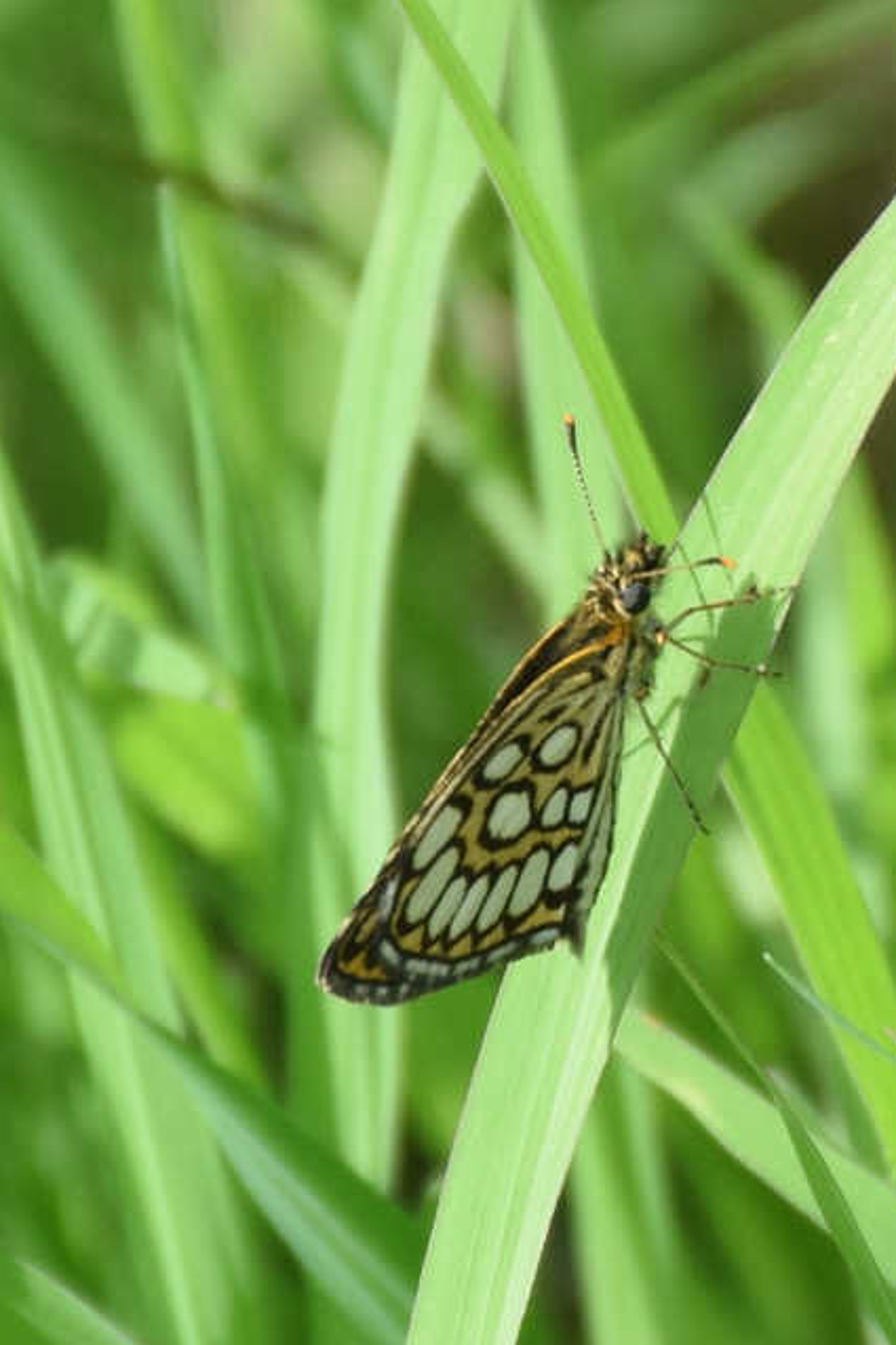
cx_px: 554
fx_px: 11803
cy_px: 672
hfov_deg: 4.3
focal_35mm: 316
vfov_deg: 6.5
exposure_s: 1/500
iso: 320
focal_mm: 140
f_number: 7.1
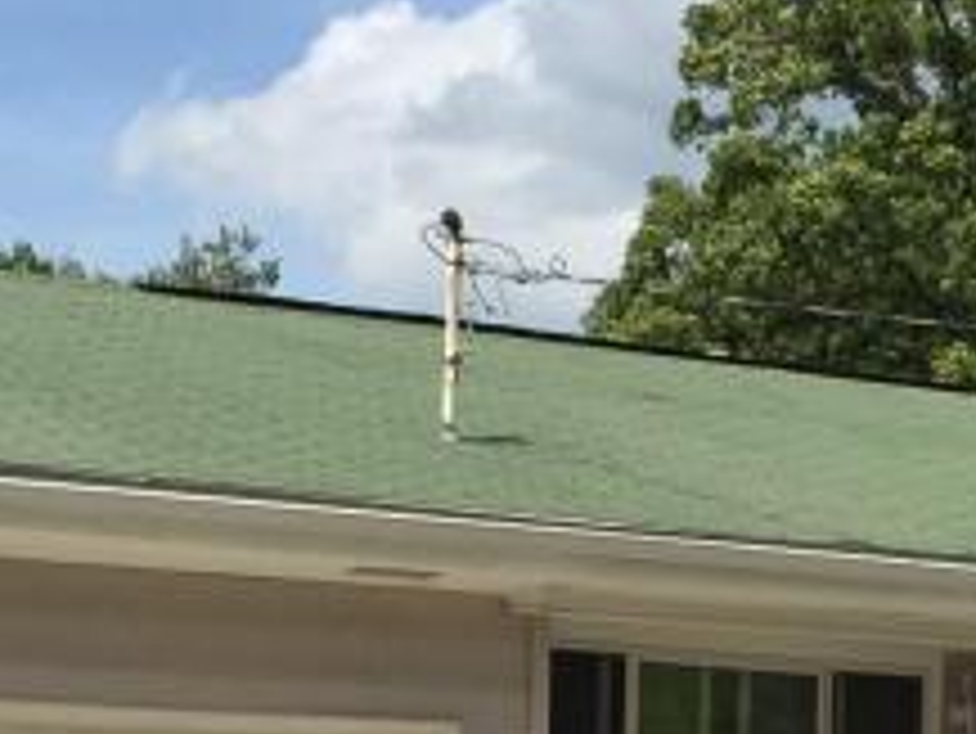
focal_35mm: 137
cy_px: 1036
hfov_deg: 14.2
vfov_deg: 10.5
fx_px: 3865
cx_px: 931
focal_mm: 4.15
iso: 32
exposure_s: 1/2825
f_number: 2.2
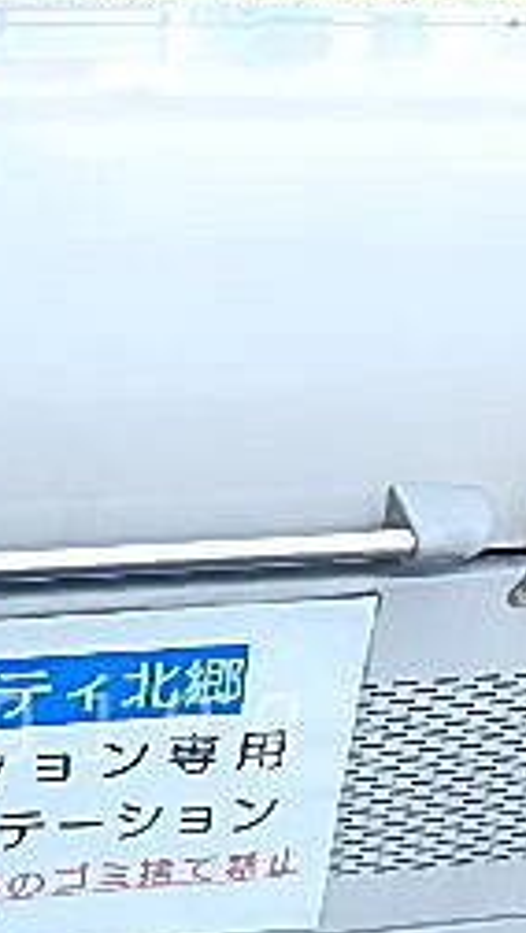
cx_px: 67
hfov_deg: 20.4
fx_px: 1436
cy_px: 718
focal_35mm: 58
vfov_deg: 35.1
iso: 125
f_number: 3.5
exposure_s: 1/250
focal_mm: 3.7
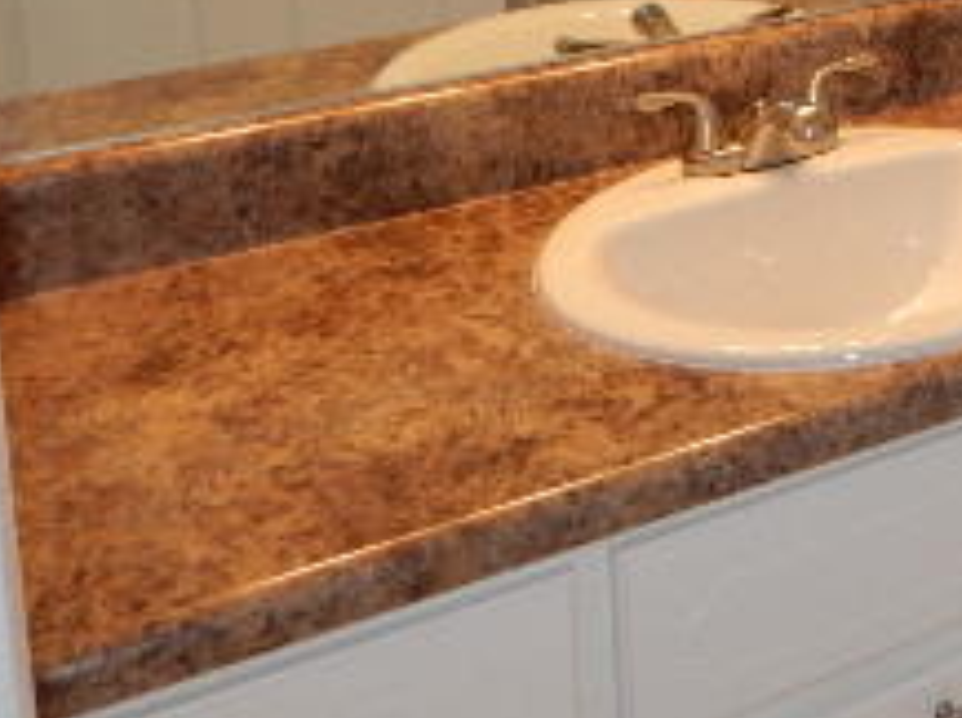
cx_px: 1277
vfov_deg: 20.6
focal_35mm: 65
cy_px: -204
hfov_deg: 25.4
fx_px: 1803
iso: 125
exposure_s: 1/30
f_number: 3
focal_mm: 4
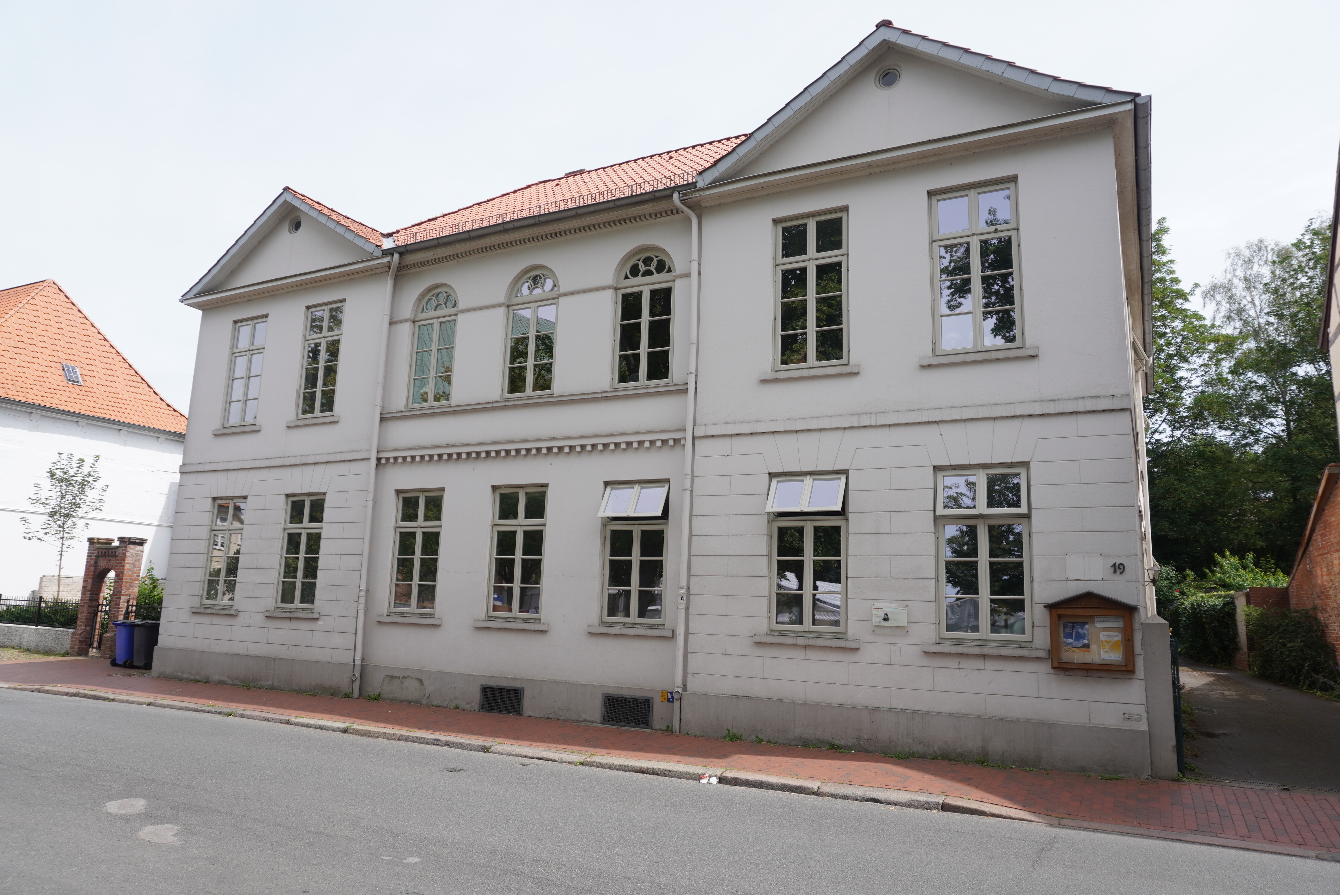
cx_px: 670
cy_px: 448
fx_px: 894
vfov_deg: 53.2
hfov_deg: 73.7
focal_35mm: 24
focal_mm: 16
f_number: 7.1
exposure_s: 1/200
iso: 100
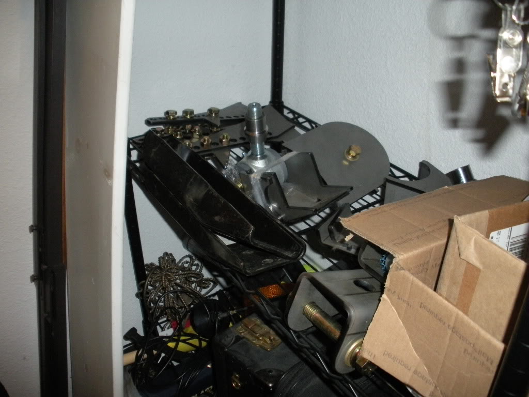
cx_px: 264
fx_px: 535
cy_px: 198
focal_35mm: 35
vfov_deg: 40.7
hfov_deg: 52.6
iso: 400
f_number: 3.5
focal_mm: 6.3
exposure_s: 1/60
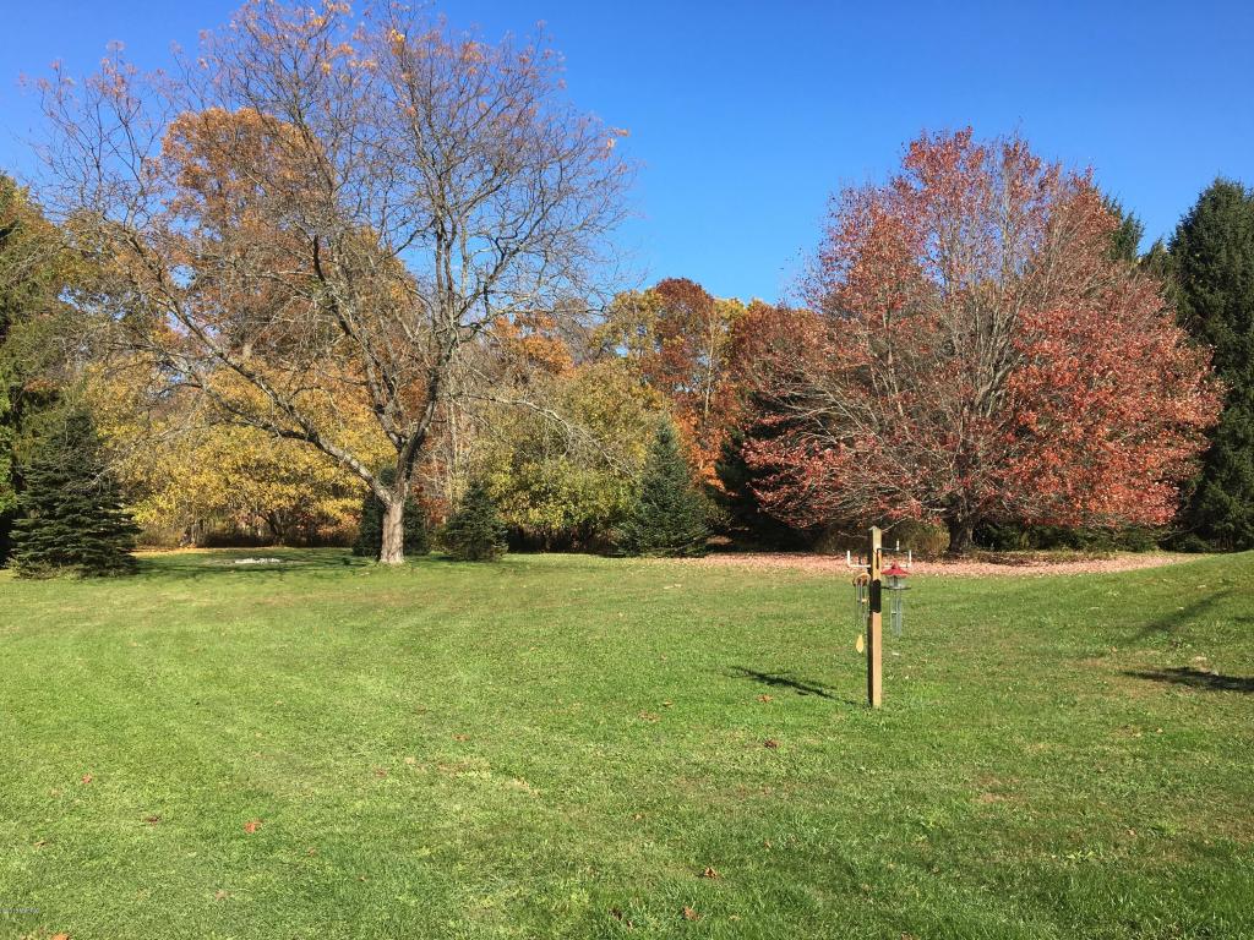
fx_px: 1051
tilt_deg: +2.6
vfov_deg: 48.2
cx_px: 627
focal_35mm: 29
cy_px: 470
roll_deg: -0.9
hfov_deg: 61.7
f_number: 2.2
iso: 25
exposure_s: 1/999
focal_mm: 4.15
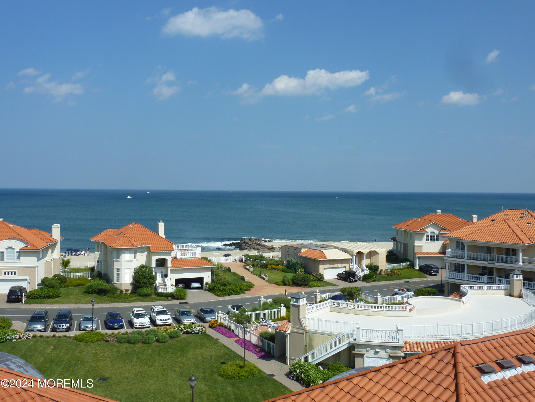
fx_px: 495
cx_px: 268
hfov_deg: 56.8
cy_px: 201
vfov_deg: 44.2
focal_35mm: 32
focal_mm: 5.3
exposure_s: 1/500
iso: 80
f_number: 5.6
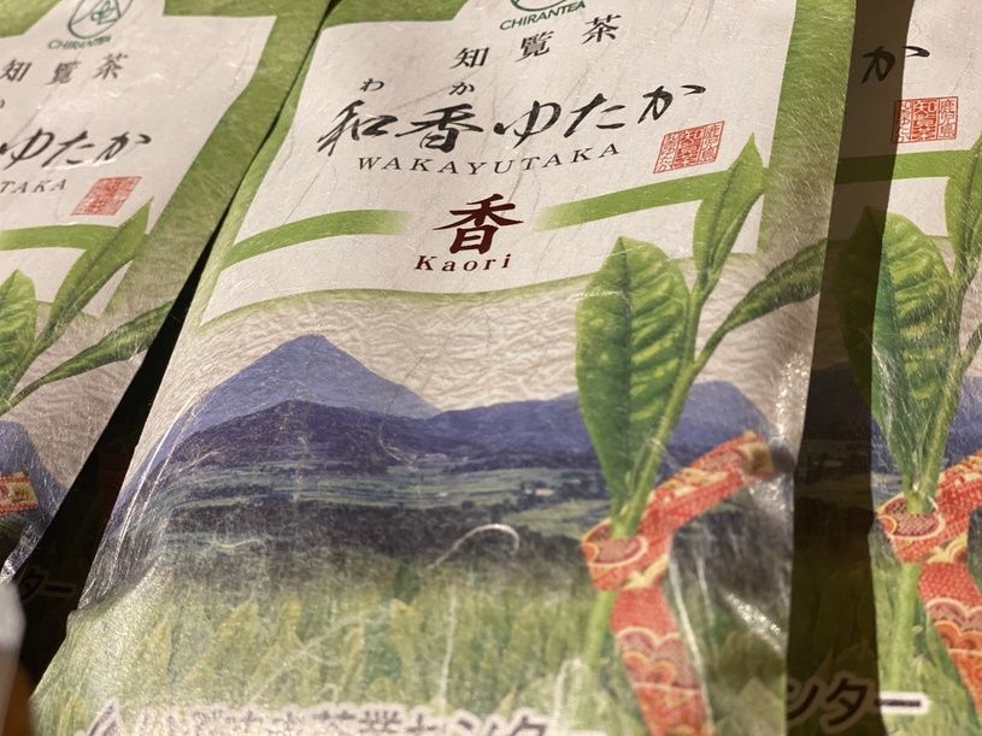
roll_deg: +1.7
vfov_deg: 28.0
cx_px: 491
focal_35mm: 52
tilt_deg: -2.0
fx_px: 1475
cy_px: 368
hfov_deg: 36.8
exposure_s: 1/40
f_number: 2
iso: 160
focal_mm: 6
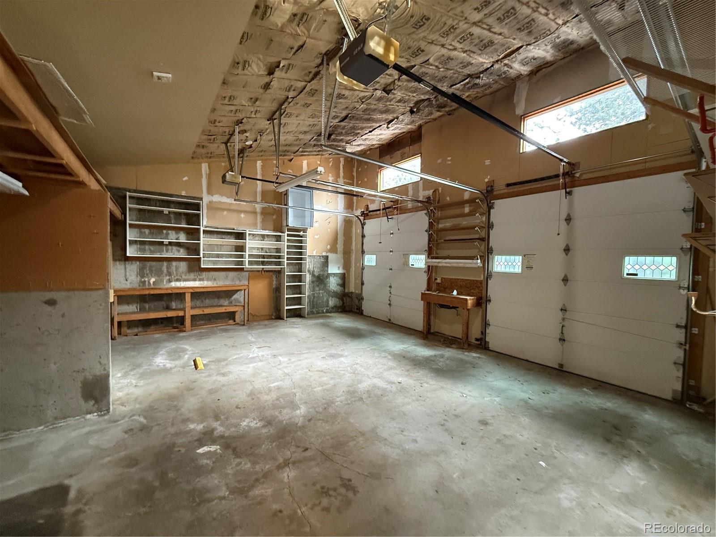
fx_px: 290
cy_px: 268
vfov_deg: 85.7
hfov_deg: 102.1
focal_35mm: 14
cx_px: 358
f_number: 2.2
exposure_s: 1/60
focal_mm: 2.22
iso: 800
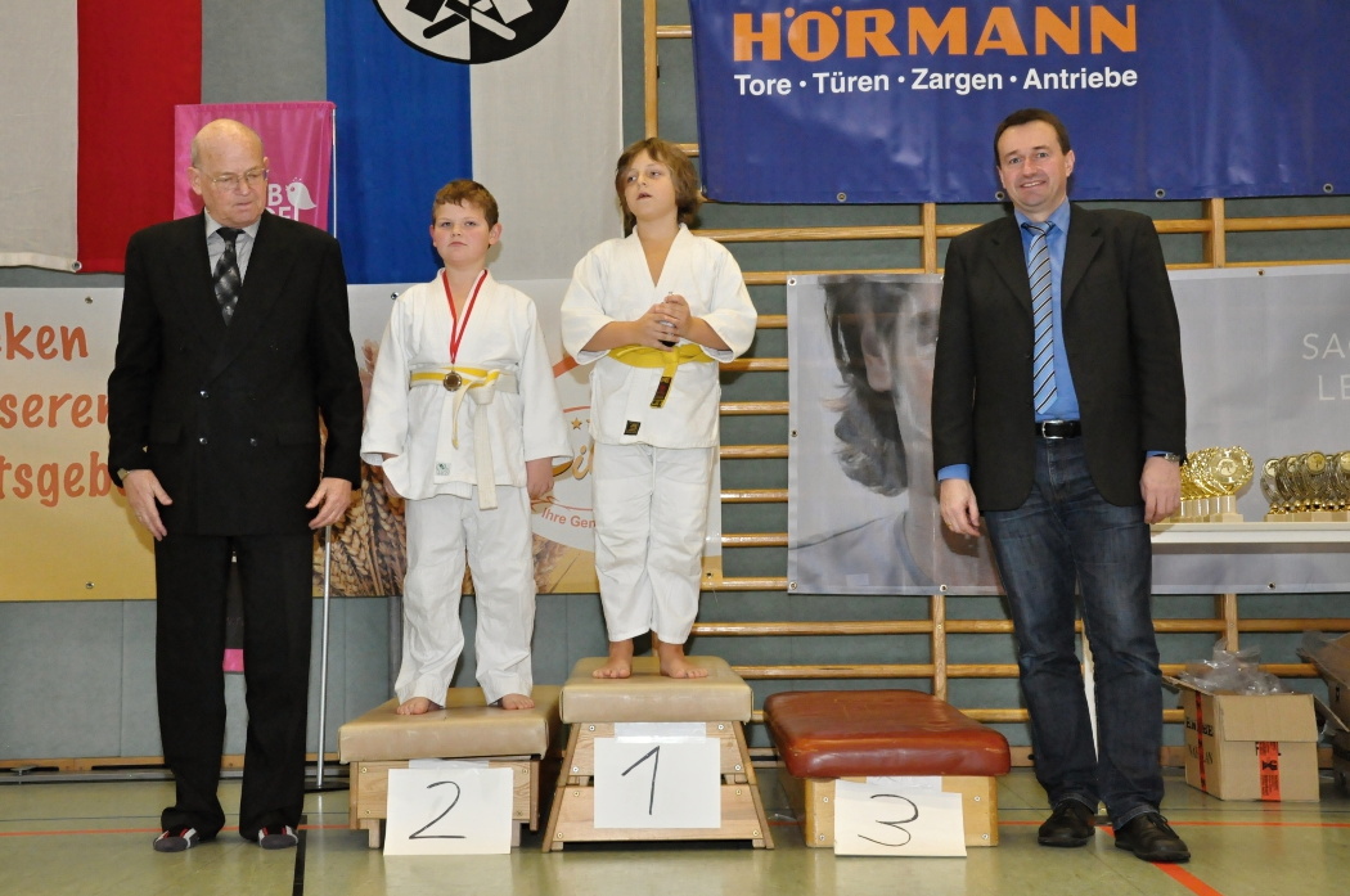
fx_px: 1797
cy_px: 448
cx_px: 675
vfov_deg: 28.0
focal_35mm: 48
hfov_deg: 41.2
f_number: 7.1
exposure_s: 1/100
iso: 2000
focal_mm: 32
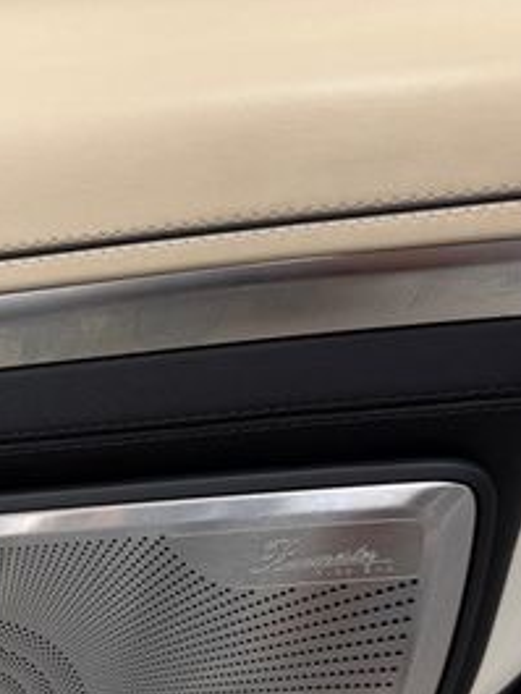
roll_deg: -1.1
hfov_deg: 23.5
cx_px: -65
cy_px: 495
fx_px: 1163
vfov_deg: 32.8
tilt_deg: -23.3
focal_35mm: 58
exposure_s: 1/140
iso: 64
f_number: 1.78
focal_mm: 6.76
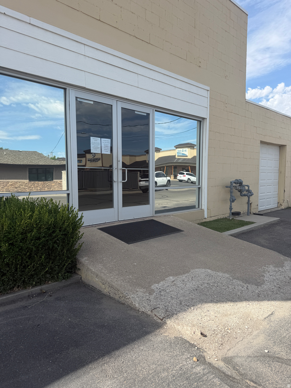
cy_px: 194
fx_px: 269
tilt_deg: -3.9
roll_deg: -0.4
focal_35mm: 24
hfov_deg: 56.8
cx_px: 146
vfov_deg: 71.6
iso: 80
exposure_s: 1/3425
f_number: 1.78
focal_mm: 6.76
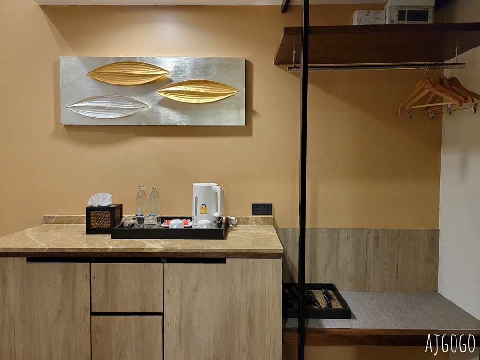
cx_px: 240
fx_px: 361
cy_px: 180
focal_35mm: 26
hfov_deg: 67.3
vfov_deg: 53.1
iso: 640
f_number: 1.8
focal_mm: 5.4
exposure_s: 1/50
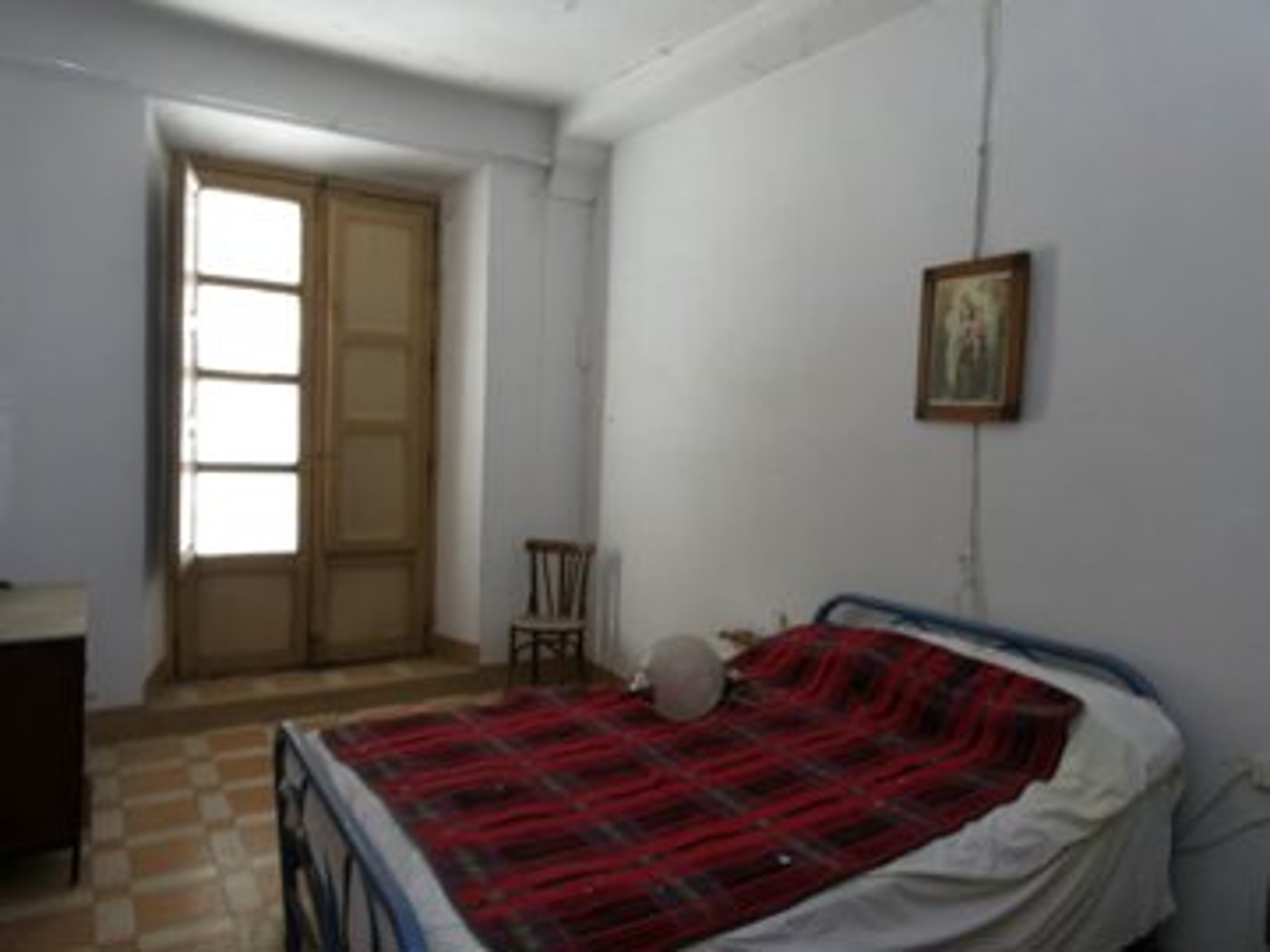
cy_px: 476
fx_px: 881
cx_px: 635
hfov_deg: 71.6
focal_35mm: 24
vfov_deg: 56.8
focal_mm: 4.3
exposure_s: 1/1.3
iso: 80
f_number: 3.3
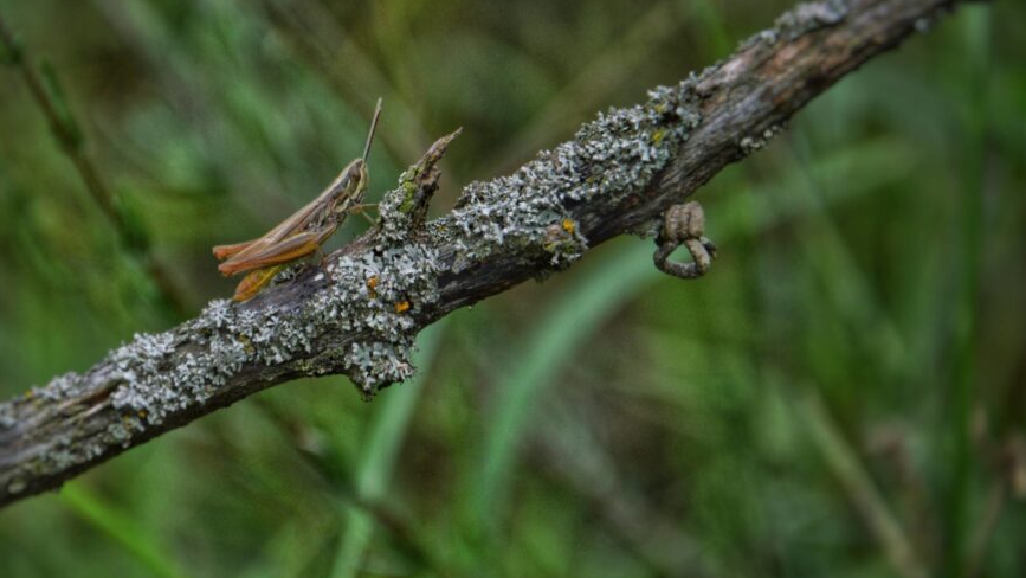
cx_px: 432
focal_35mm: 195
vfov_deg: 6.2
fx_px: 5295
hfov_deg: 11.1
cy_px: 278
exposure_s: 1/320
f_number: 5.6
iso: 100
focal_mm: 105
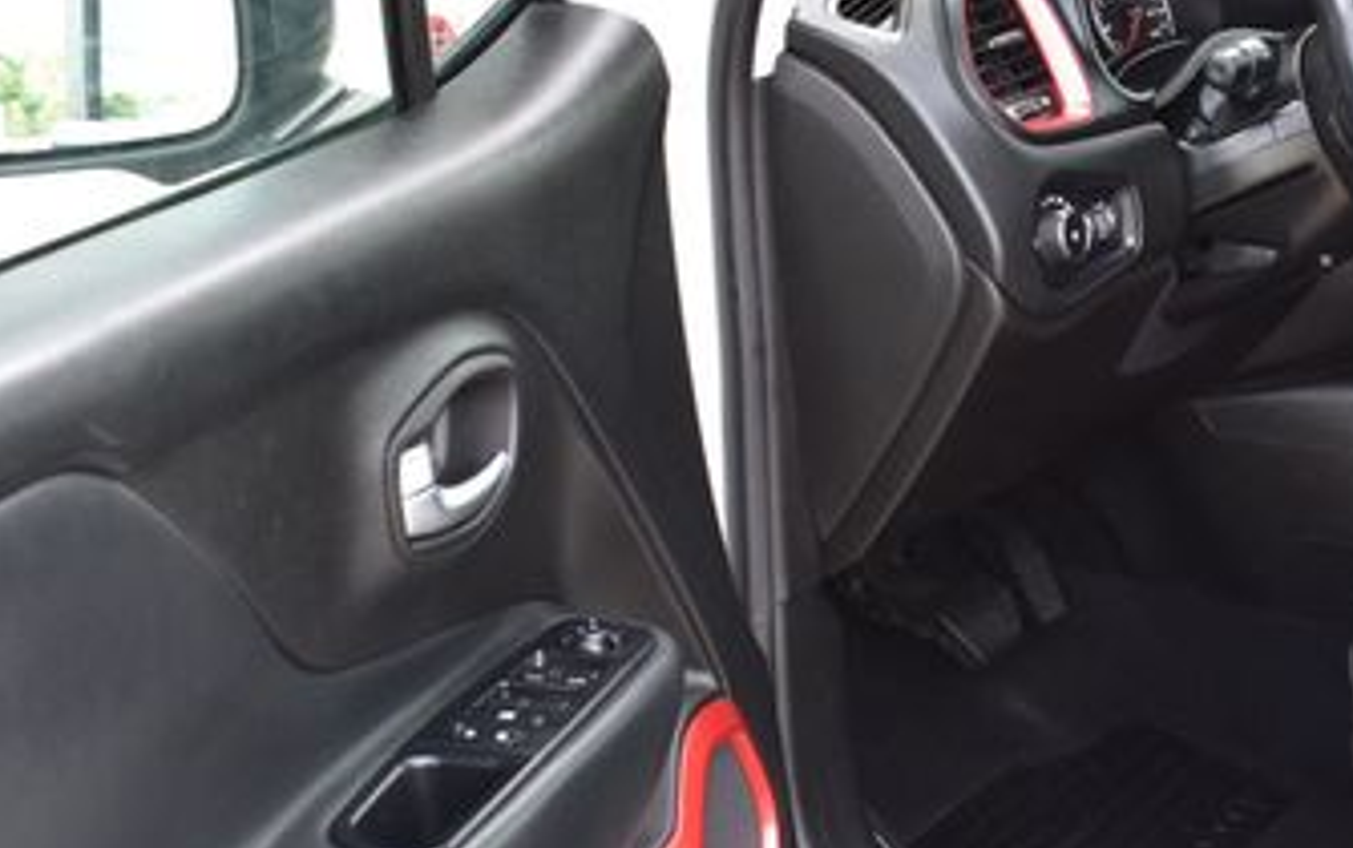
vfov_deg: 18.6
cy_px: 464
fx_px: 2583
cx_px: 1090
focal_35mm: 70
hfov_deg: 28.7
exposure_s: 1/30
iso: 400
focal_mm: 24
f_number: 7.1
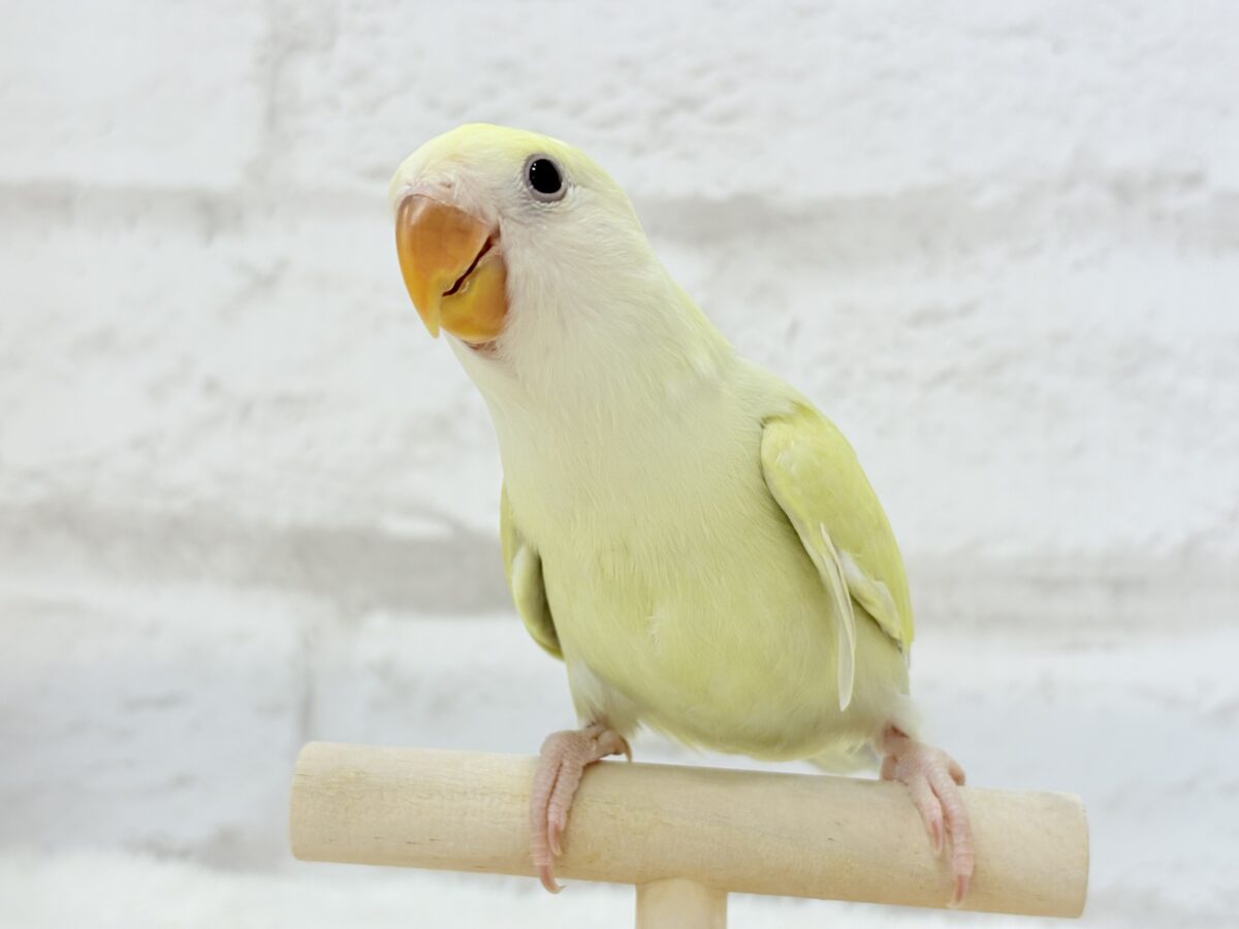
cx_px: 620
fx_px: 1861
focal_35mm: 52
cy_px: 464
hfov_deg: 36.8
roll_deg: -0.6
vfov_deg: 28.0
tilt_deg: -2.6
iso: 64
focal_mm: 5.96
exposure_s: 1/100
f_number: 1.6
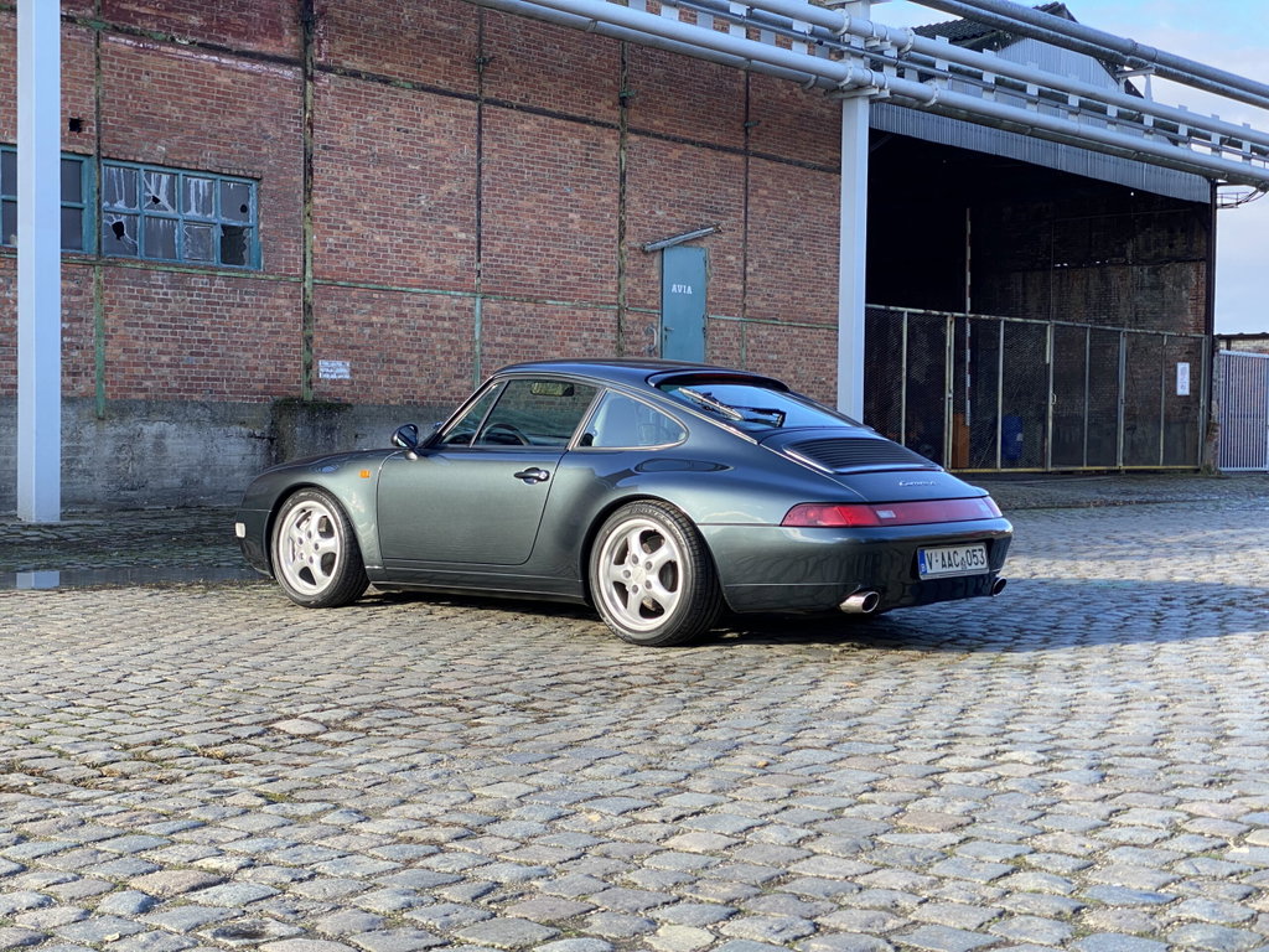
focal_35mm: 52
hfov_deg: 36.8
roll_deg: -1.4
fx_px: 1906
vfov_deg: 28.0
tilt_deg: -1.9
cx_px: 634
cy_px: 476
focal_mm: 6
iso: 20
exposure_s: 1/210
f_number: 2
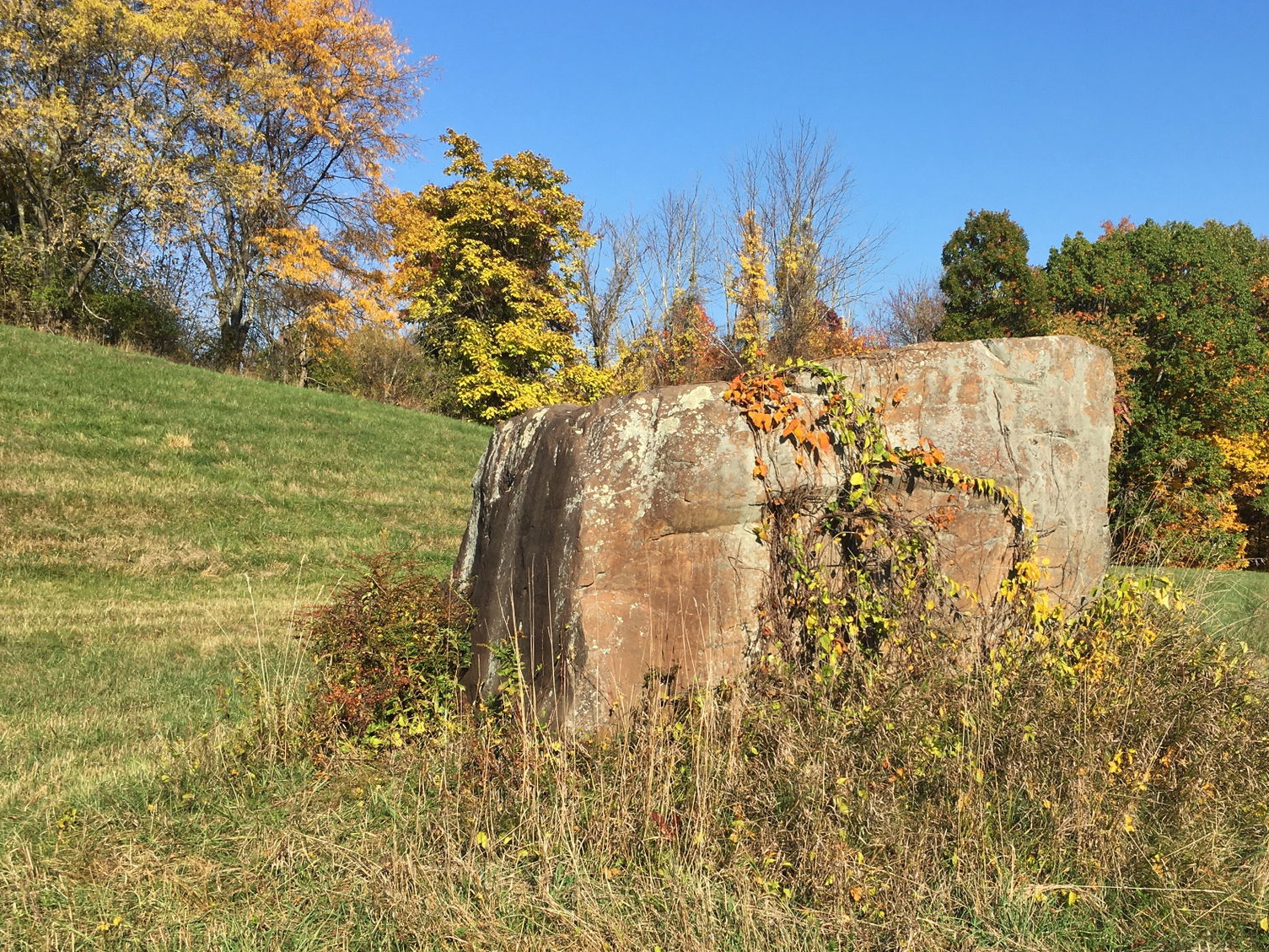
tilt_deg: -0.8
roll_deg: -1.7
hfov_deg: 49.6
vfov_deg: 38.5
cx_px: 793
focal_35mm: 37
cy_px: 565
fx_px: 1357
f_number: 2.2
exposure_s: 1/1261
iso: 25
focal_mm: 4.15
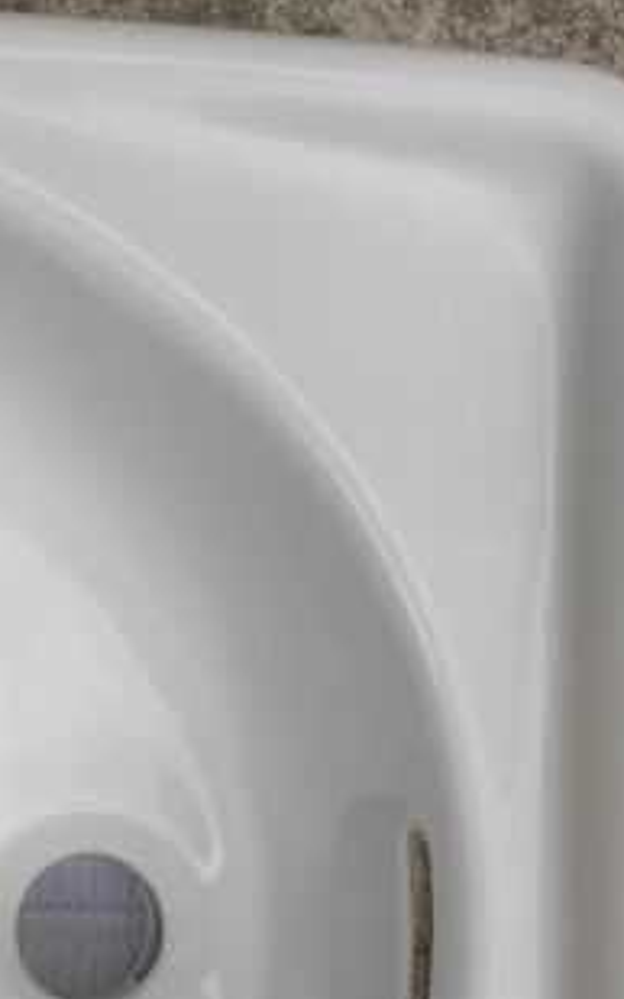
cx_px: 45
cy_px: 918
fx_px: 1552
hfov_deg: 22.1
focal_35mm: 57
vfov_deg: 33.6
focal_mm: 4.77
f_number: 1.75
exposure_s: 1/409
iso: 112
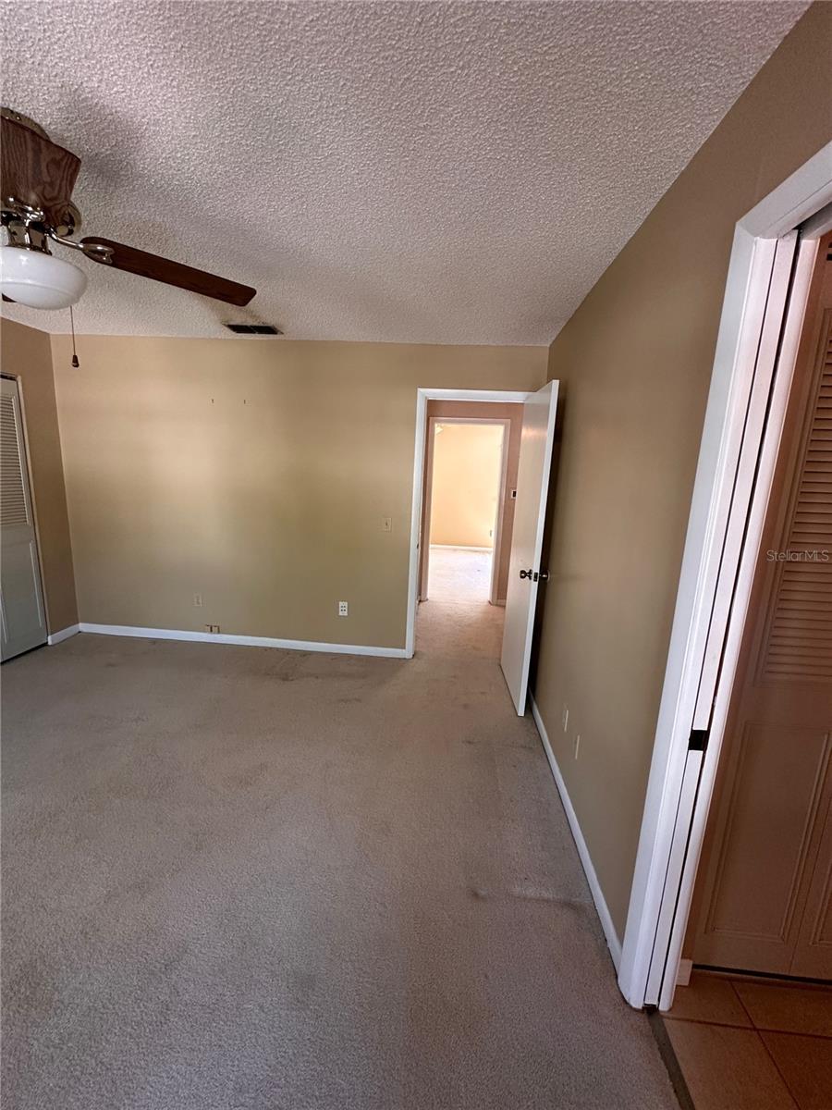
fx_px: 449
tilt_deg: -11.1
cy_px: 555
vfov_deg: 102.1
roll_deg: -2.7
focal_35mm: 14
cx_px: 416
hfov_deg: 85.7
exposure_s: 1/120
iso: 250
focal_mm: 2.22
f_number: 2.2
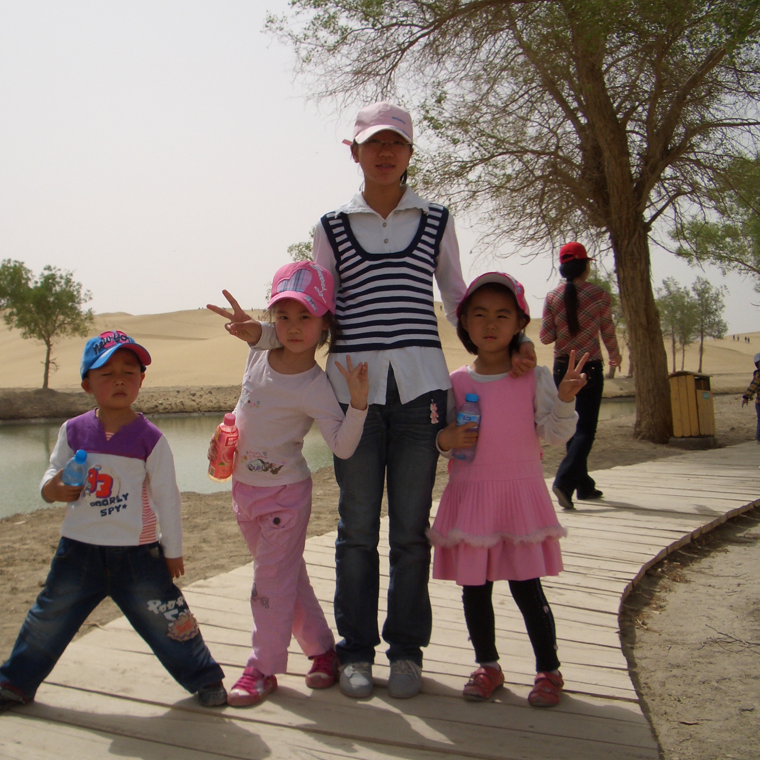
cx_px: 295
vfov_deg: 40.0
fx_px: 1043
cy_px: 374
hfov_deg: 39.8
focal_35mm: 42
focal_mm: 5.8
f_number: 4.3
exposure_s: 1/1000
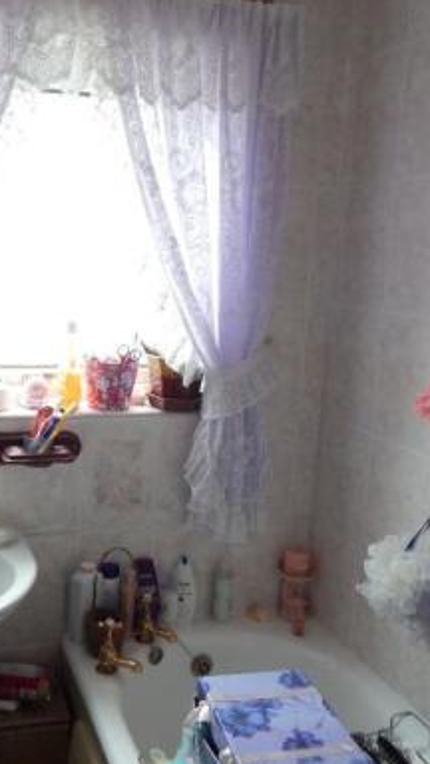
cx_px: 152
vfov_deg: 52.8
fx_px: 770
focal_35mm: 38
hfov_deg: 31.0
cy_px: 397
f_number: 3
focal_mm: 4
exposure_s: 1/40
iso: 125
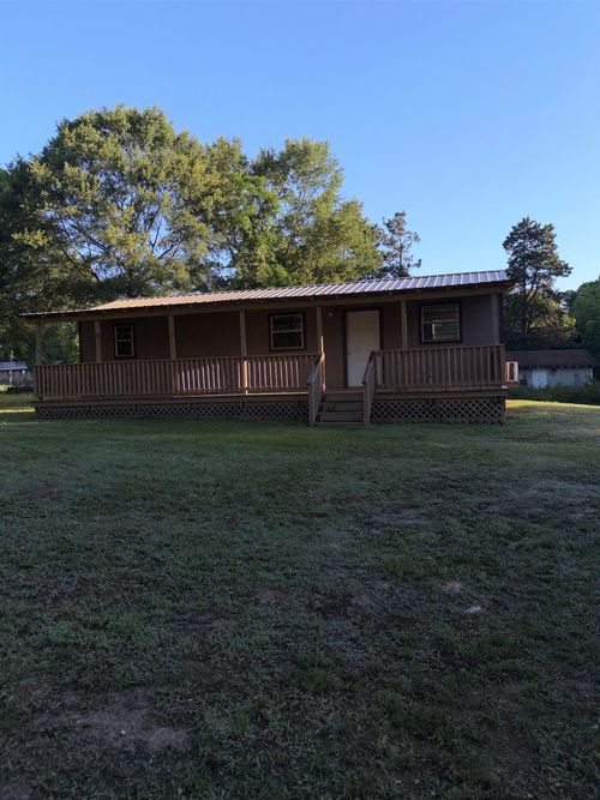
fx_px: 601
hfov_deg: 53.0
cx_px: 300
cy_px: 400
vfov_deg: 67.3
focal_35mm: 26
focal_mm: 5.96
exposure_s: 1/2208
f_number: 1.6
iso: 32
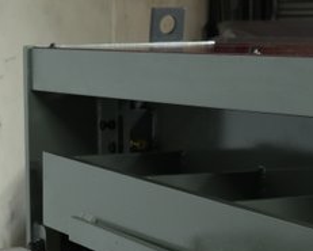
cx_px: 81
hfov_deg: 11.4
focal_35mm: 169
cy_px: 306
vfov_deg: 9.0
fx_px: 1566
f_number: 8
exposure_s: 1/10
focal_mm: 35
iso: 400
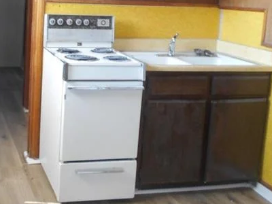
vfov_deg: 27.4
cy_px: 38
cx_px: 35
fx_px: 409
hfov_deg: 35.0
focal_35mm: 52
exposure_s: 1/30
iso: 200
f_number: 3.2
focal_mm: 4.6
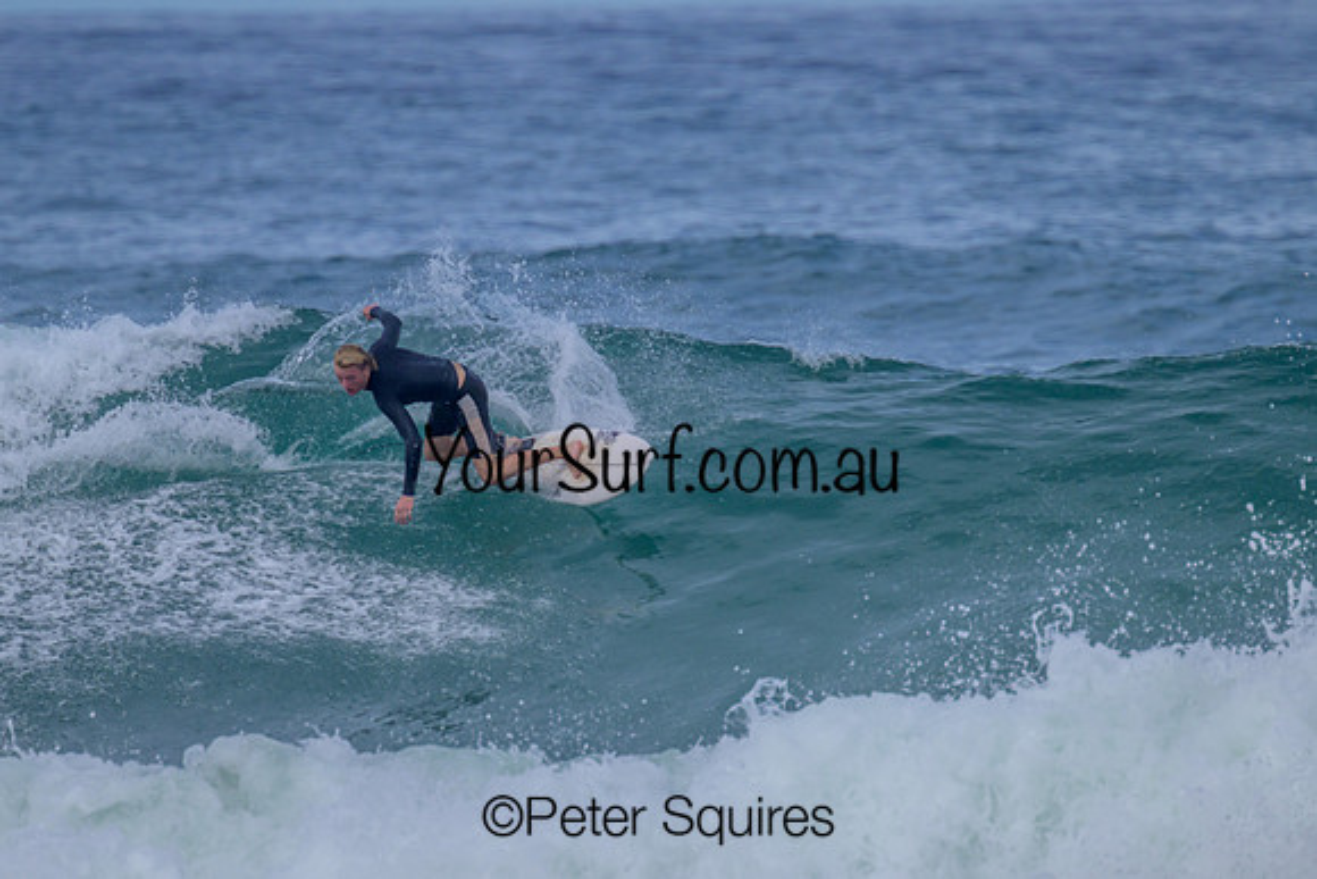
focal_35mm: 911
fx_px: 33327
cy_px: 456
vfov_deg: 1.5
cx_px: 602
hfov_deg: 2.3
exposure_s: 1/2000
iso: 640
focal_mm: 800
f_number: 11
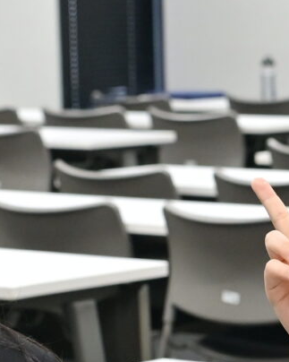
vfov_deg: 8.5
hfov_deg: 6.7
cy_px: 349
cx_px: 541
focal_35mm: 226
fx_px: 2417
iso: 2000
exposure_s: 1/320
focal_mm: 38
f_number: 4
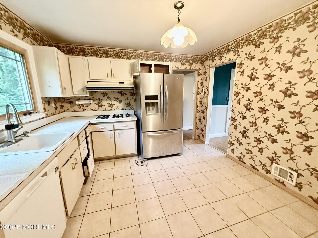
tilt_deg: -12.2
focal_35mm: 14
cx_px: 159
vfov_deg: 85.7
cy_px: 119
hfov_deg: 102.1
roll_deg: +0.0
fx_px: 129
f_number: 2.2
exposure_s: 1/60
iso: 800
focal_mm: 2.22
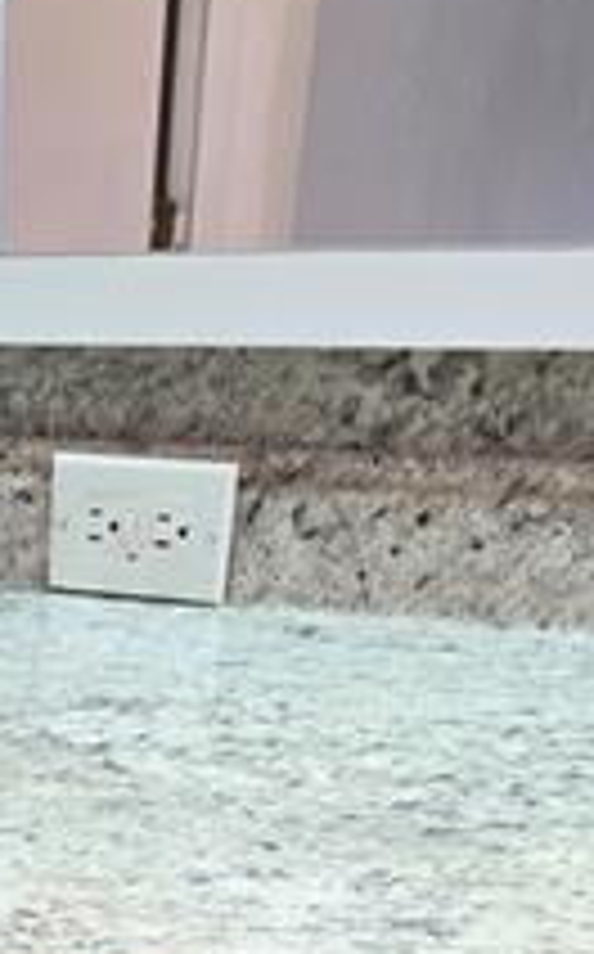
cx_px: -40
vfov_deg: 27.4
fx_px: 1299
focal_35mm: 50
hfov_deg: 24.3
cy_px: 1444
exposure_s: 1/60
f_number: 1.9
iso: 250
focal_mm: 2.2
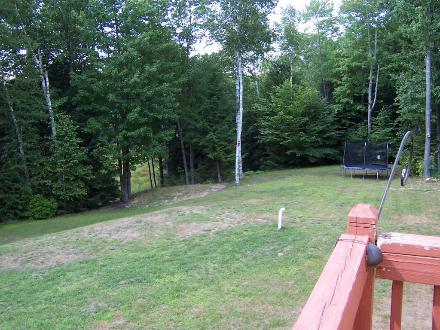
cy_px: 165
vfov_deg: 39.7
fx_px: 458
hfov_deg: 51.4
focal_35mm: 36
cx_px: 220
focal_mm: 5.6
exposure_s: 1/90
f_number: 3.4
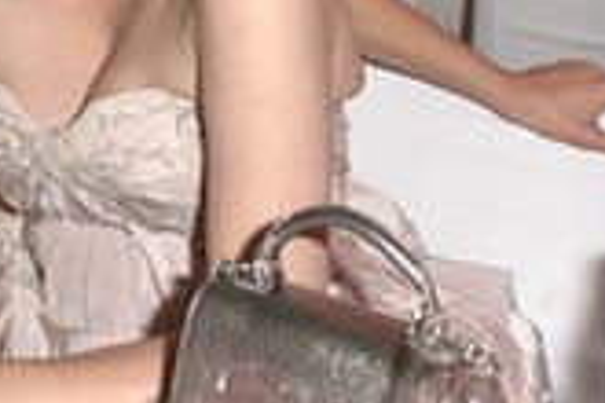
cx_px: -53
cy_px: -128
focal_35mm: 104
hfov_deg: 18.9
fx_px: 1748
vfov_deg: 12.7
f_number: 5
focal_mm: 38
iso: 2000
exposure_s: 1/100
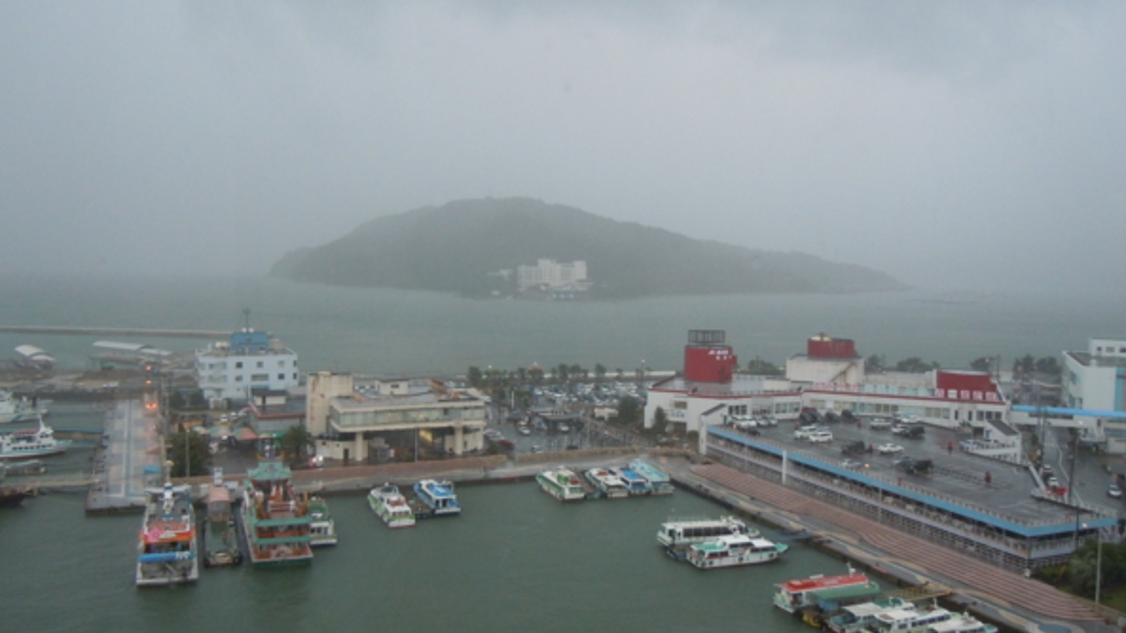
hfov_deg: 59.5
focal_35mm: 33
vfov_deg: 35.6
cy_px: 298
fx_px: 985
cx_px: 563
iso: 320
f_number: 3.5
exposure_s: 1/60
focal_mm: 5.4
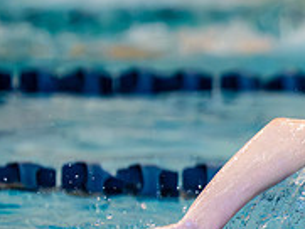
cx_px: 646
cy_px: 241
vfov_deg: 1.6
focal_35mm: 914
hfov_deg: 2.2
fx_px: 8059
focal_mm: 200
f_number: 2.8
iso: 2500
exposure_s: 1/1000
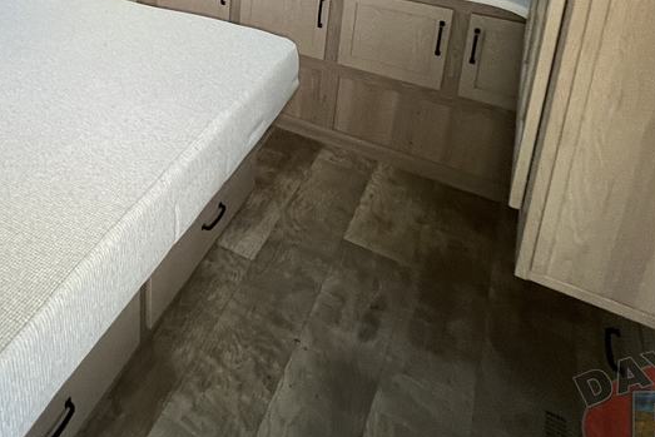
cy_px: -58
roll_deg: -1.5
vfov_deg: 35.4
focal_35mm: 31
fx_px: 564
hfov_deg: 54.7
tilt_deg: -17.6
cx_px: 101
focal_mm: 1.57
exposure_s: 1/99
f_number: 1.8
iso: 160
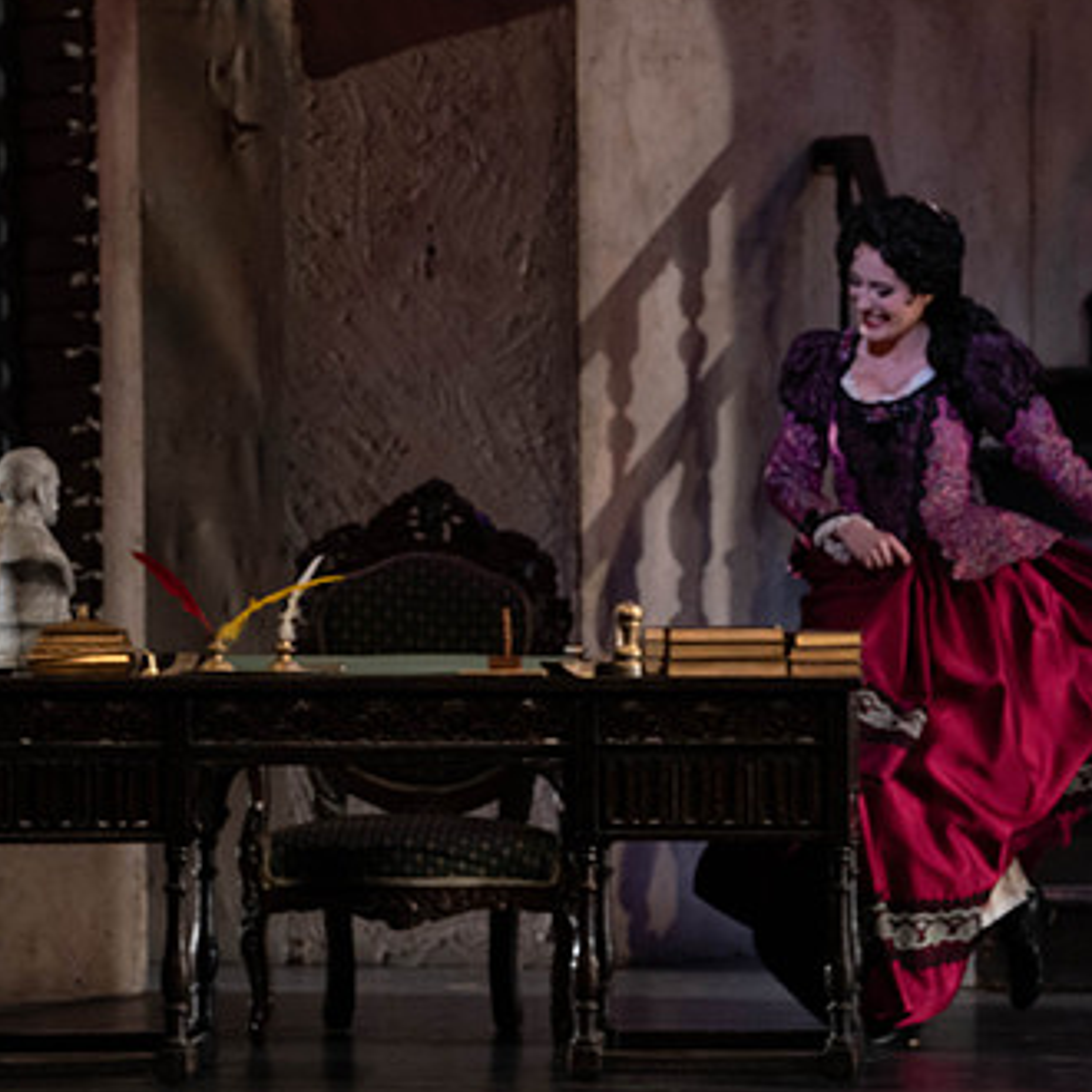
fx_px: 10671
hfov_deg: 5.9
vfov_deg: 5.9
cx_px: 688
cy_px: 511
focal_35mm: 299
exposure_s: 1/250
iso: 3200
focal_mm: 200
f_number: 7.1
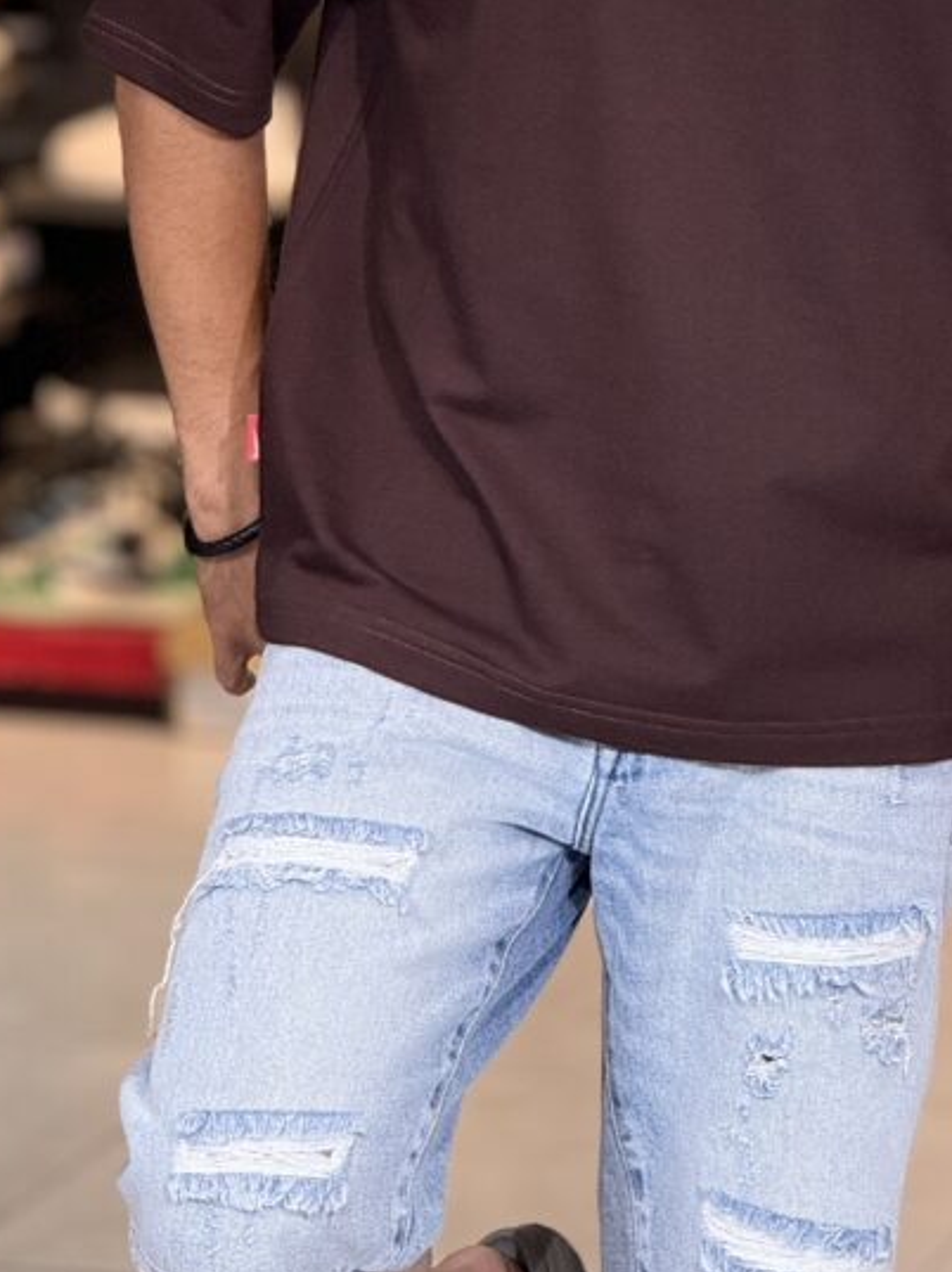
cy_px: 73
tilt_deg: -6.6
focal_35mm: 229
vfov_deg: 8.6
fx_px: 8407
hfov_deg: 6.5
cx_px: 727
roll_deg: -1.8
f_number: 2.8
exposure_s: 1/100
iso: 200
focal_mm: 15.66
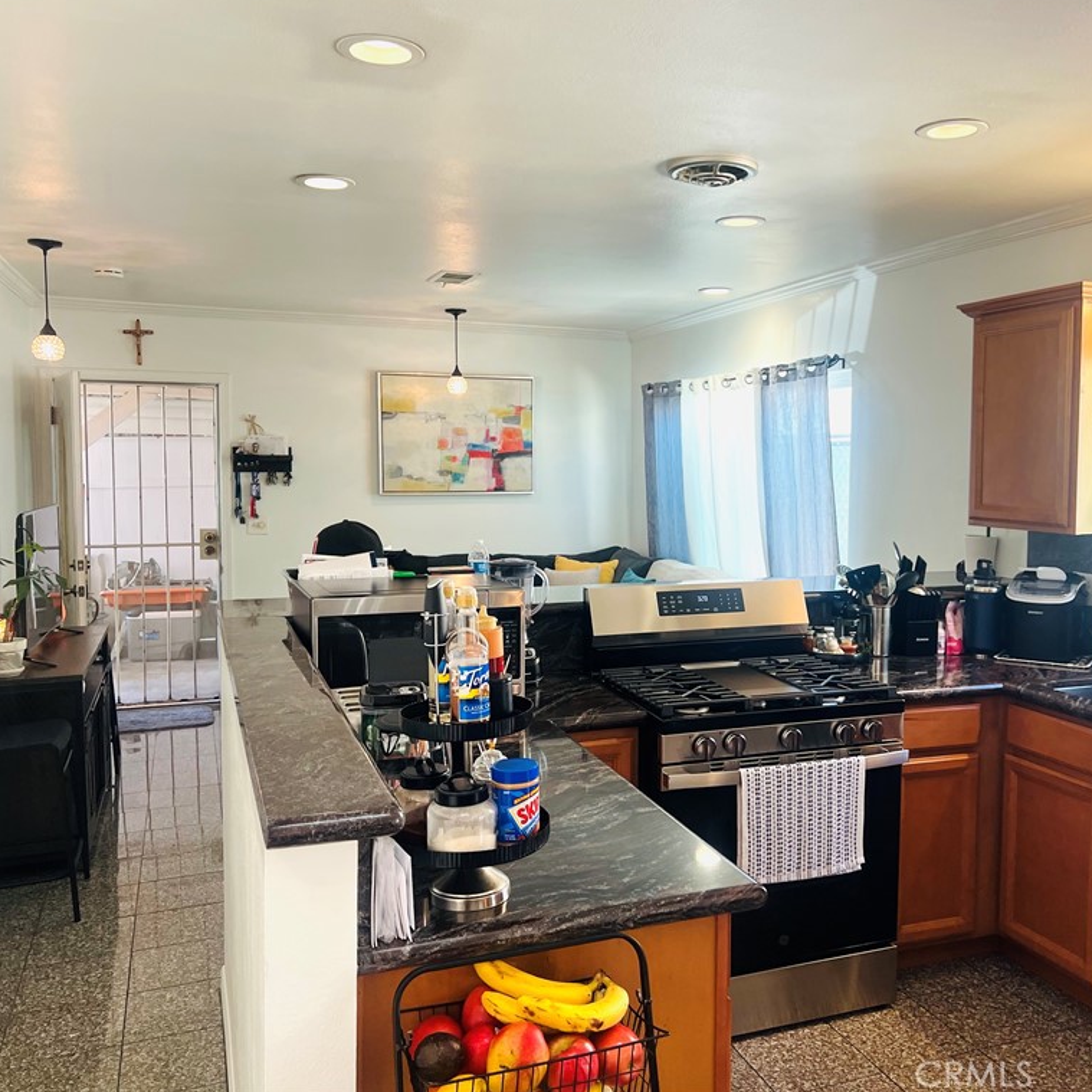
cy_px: 542
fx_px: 1106
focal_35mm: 31
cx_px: 642
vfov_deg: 52.5
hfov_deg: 52.3
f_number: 1.5
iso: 125
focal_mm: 5.7
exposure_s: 1/120
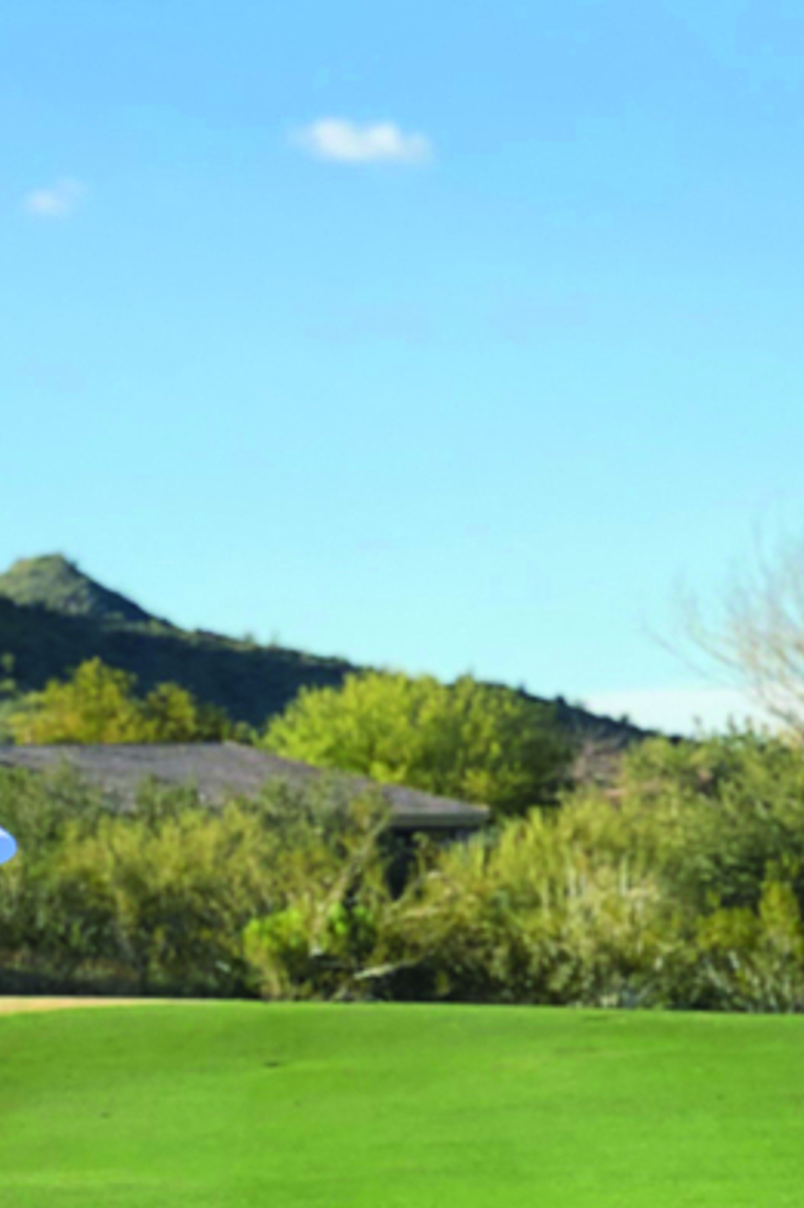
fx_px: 4660
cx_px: -145
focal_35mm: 139
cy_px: 1510
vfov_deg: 14.2
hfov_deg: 9.7
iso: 16
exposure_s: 1/379
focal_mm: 6
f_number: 2.4
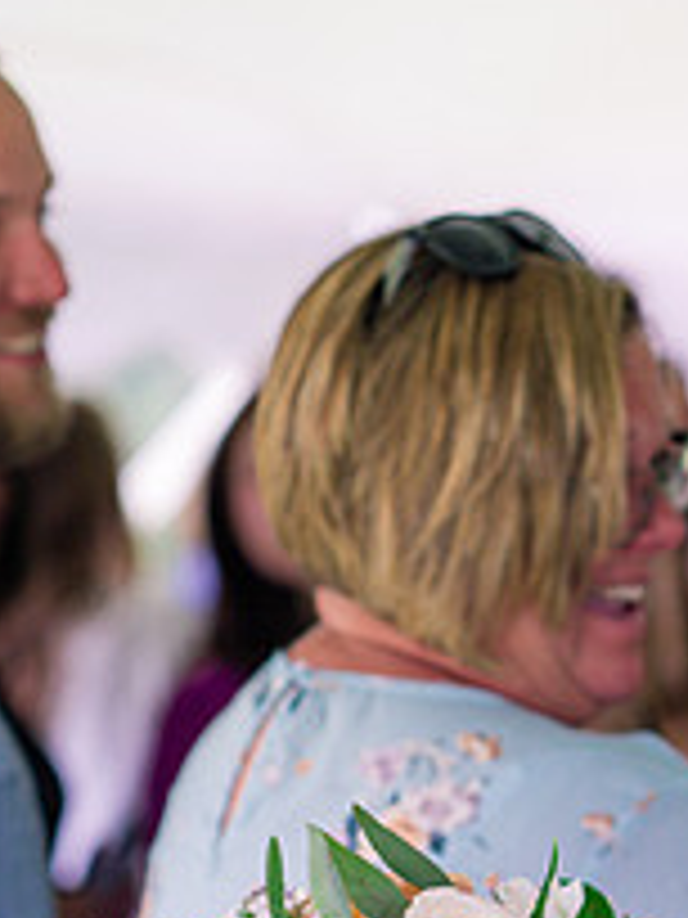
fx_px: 6148
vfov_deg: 8.5
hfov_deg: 6.3
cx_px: 1052
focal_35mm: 232
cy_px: 628
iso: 500
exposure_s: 1/250
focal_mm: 85
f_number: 3.2
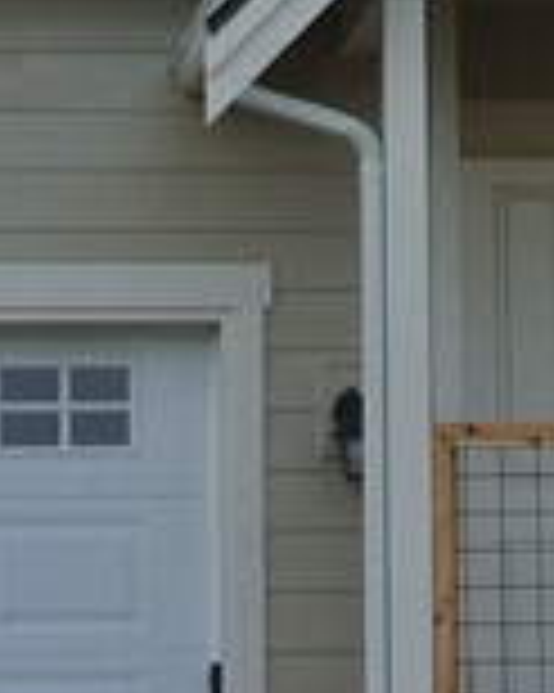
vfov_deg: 7.3
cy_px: -144
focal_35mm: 264
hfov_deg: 5.8
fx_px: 5416
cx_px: 480
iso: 100
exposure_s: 1/400
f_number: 4.5
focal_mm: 15.1
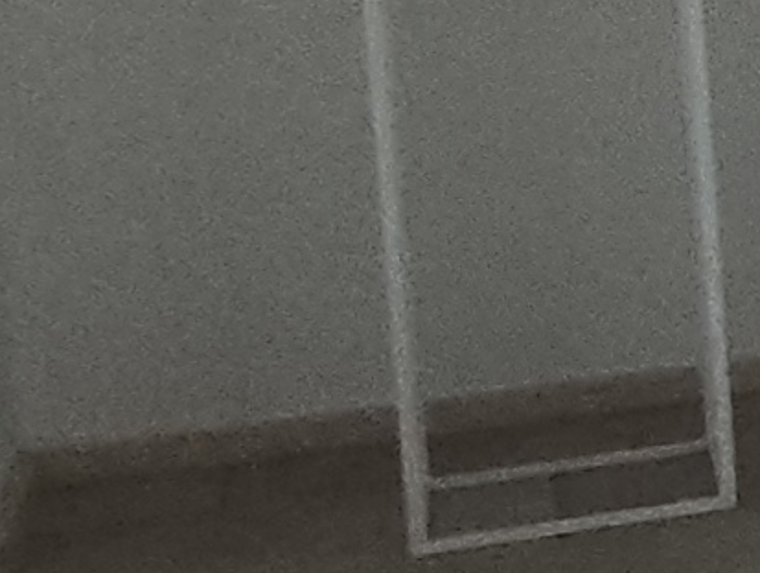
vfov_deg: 12.3
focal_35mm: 119
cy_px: -33
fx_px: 2616
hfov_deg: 8.6
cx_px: 2933
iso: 400
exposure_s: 1/100
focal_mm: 1.65
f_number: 2.2
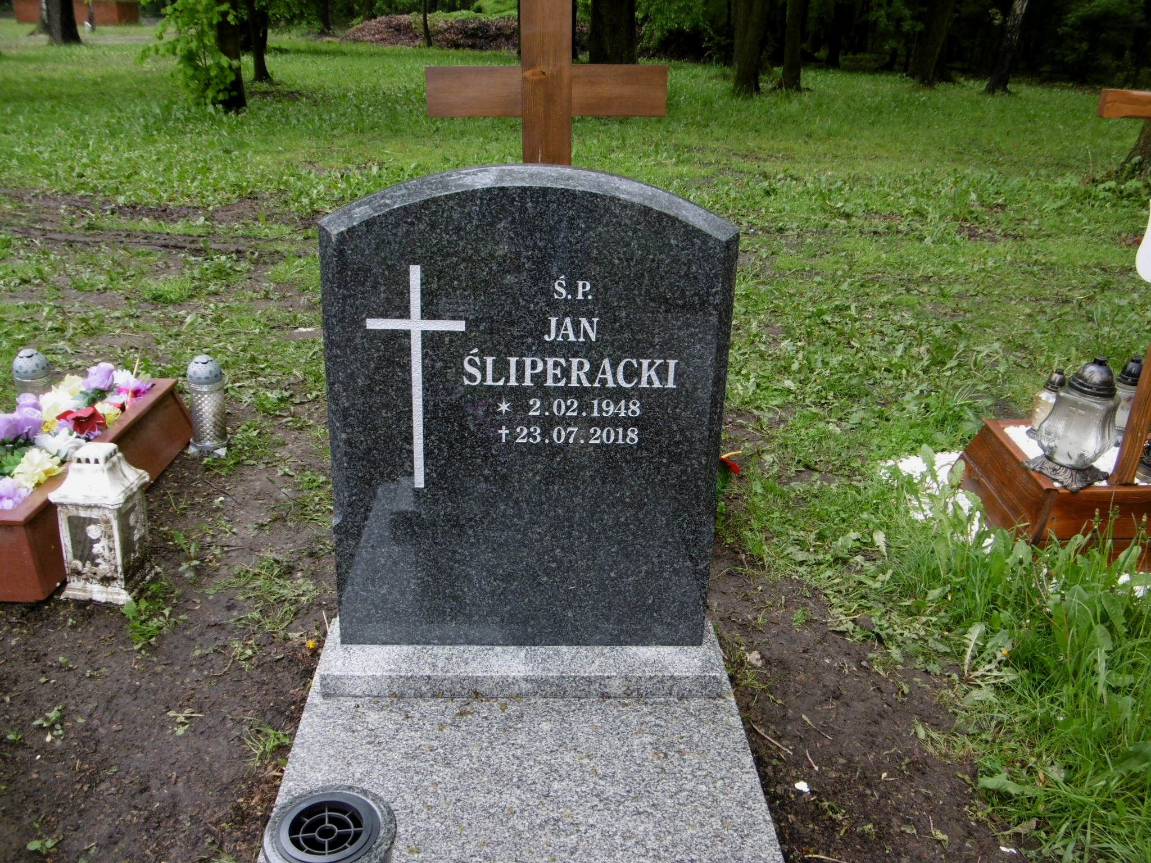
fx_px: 1064
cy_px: 432
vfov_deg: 44.2
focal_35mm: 32
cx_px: 576
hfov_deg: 56.8
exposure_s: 1/100
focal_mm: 5.8
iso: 100
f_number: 3.5
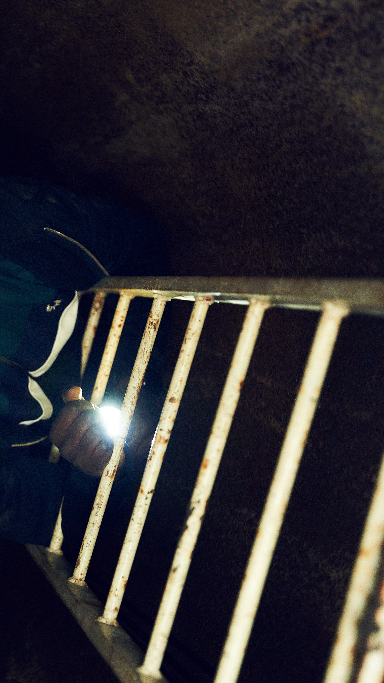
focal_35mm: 91
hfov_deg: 13.0
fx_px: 1655
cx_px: -31
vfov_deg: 23.3
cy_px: 342
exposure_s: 1/100
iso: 5000
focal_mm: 57.9
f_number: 2.8
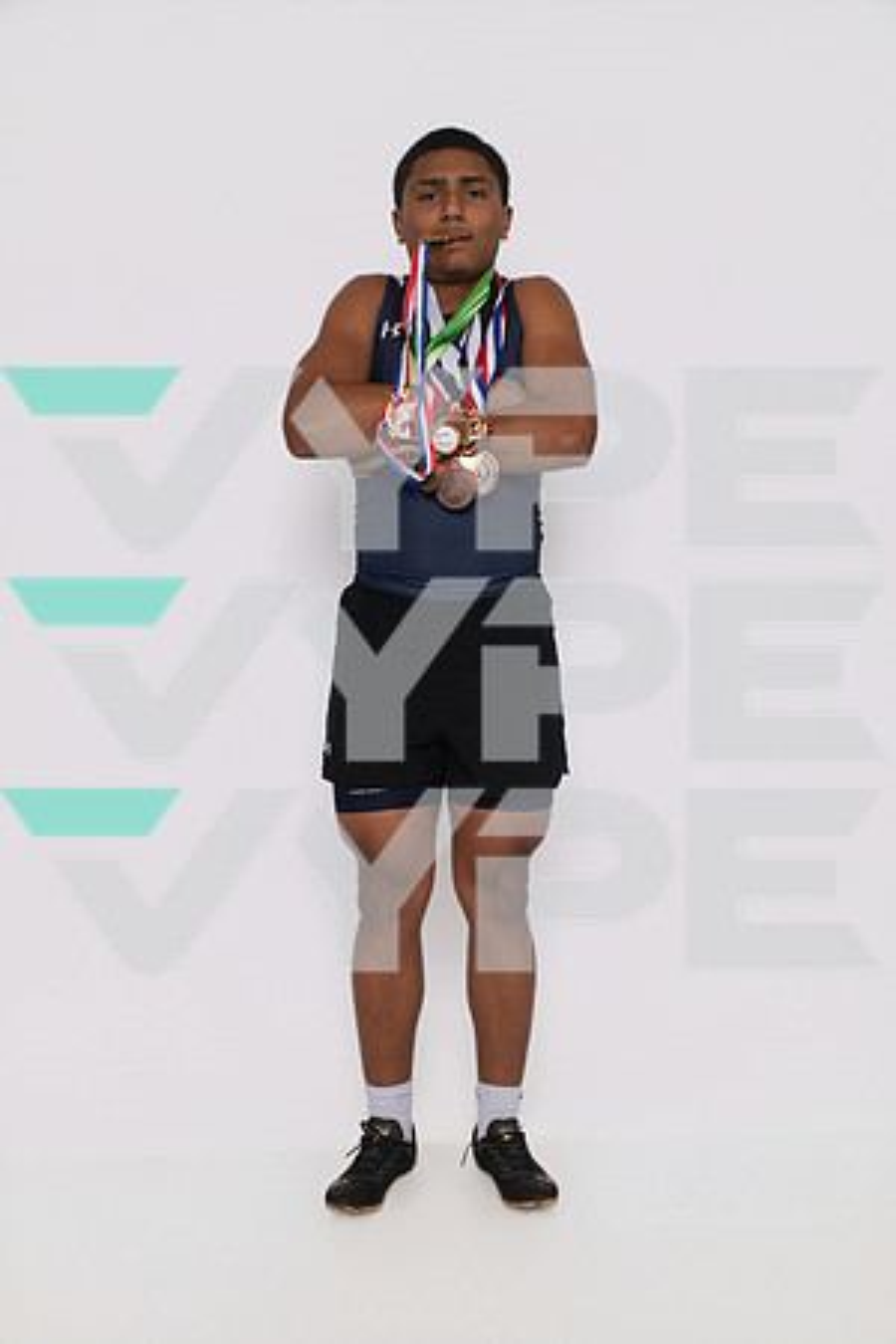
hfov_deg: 35.1
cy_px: 672
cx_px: 448
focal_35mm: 38
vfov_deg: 50.7
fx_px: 1419
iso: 640
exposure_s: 1/320
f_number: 8
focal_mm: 38
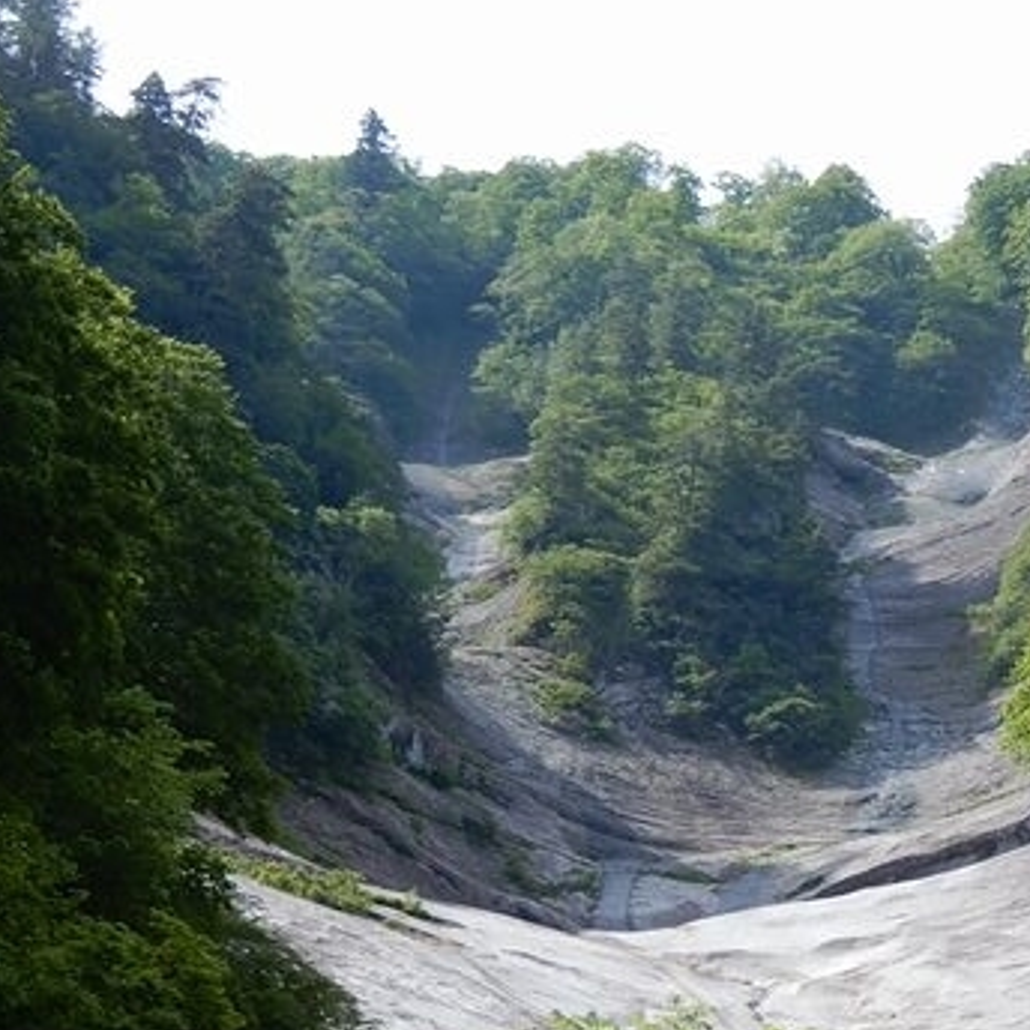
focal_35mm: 117
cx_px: 729
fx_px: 3939
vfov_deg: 14.7
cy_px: 1009
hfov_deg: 14.9
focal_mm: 11.6
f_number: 4.5
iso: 80
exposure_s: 1/250
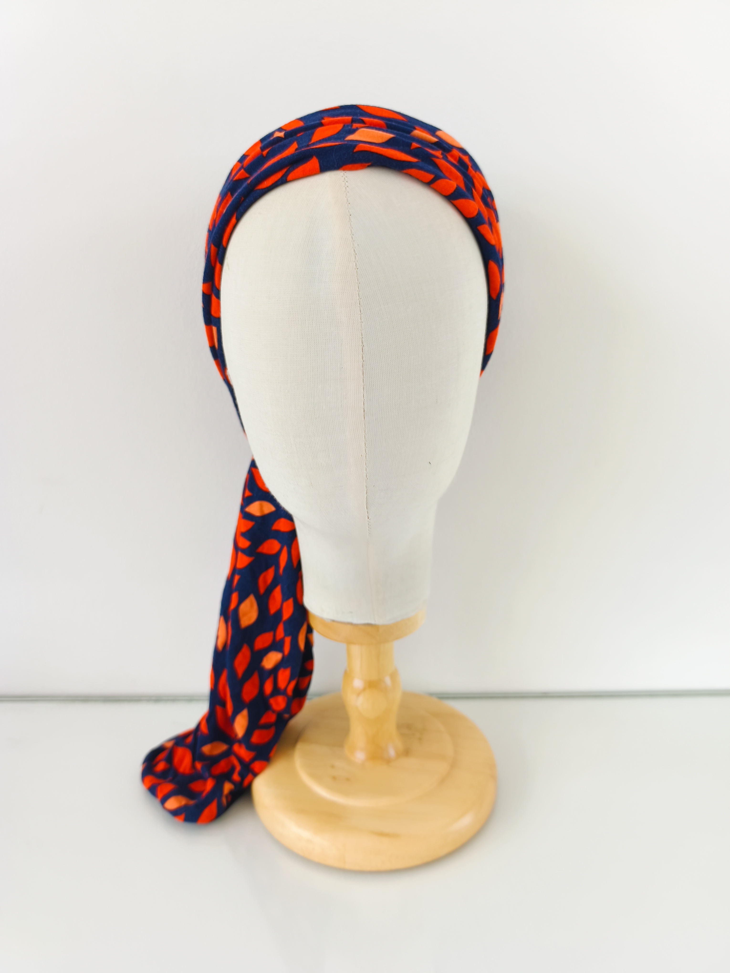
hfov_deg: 58.9
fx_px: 647
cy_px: 486
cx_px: 365
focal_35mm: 23
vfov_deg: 73.9
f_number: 1.65
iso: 50
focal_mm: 6.14
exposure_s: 1/6
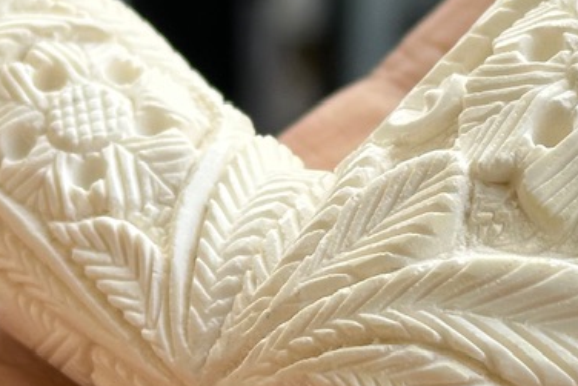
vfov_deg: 8.1
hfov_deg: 12.1
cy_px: 160
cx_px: 312
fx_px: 2730
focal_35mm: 170
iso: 64
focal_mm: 6.86
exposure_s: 1/422
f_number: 1.78
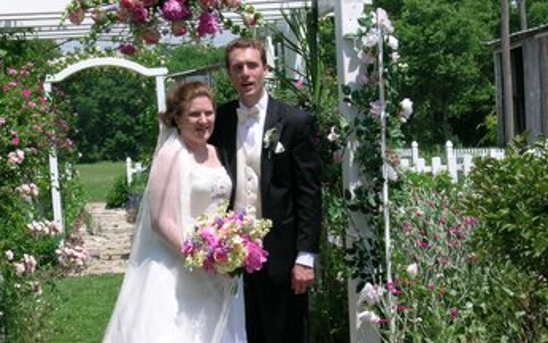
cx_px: 245
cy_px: 227
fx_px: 3063
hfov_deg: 10.2
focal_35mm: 205
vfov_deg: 6.4
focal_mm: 16.7
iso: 50
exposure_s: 1/200
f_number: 7.3
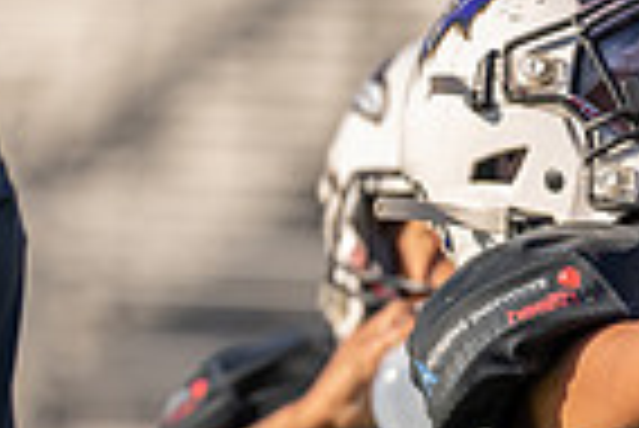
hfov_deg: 2.5
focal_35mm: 817
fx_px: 14516
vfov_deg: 1.7
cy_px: 390
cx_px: 585
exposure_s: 1/1250
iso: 100
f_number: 2.8
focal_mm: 200
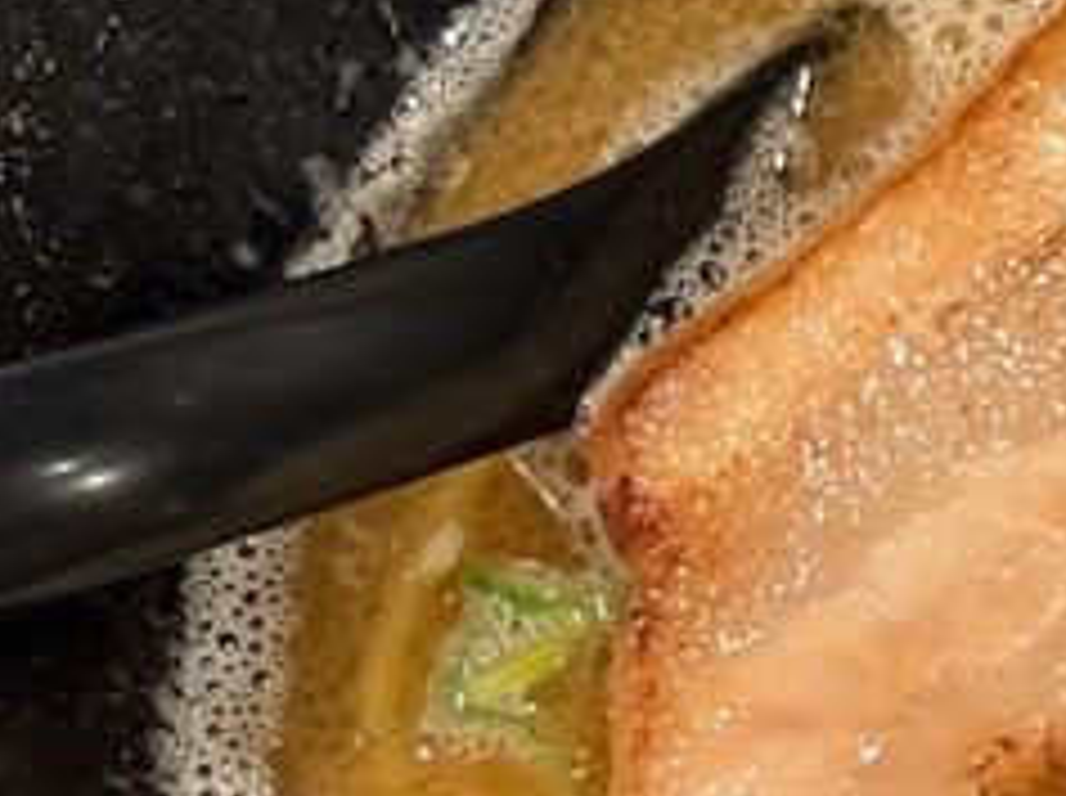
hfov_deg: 8.6
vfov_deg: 6.6
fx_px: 6918
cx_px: 1543
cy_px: 765
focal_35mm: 225
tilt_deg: -65.1
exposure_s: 1/33
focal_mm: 5.96
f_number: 1.6
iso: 200
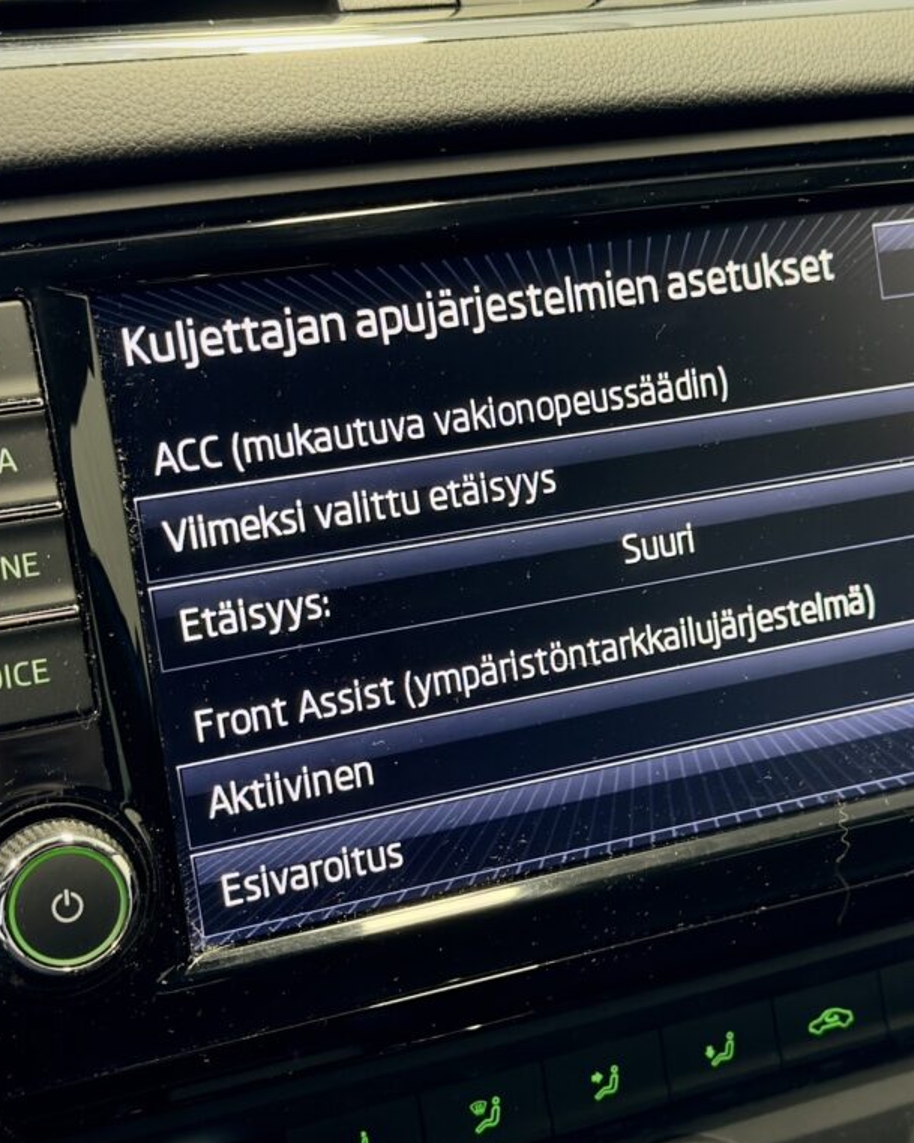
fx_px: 2132
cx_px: 555
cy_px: 574
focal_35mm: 63
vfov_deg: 30.0
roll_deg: -3.0
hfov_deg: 24.2
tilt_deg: -26.0
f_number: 1.78
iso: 500
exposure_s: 1/34
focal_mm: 6.76
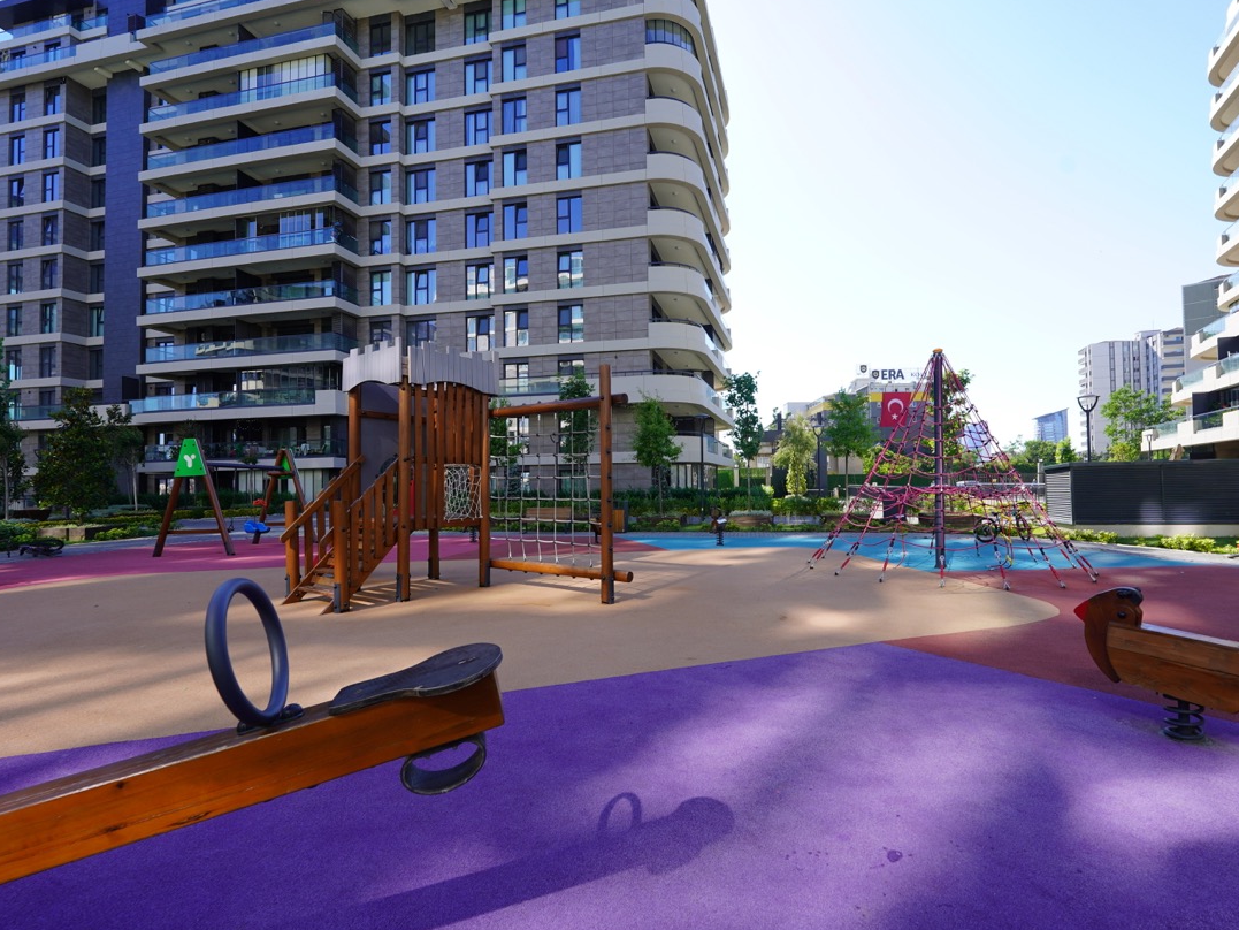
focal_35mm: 16
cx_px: 651
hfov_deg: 94.4
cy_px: 474
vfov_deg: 78.1
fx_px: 573
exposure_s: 1/125
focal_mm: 14
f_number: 8
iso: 100
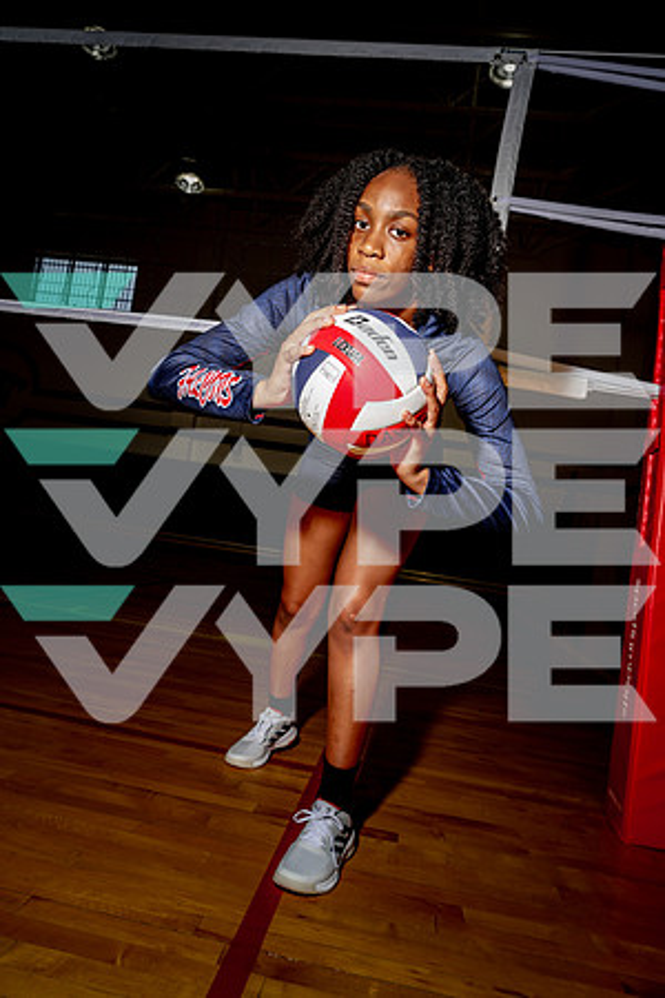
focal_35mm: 24
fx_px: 665
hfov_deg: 53.1
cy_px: 499
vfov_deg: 73.7
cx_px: 332
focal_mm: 24
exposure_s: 1/125
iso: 100
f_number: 6.3
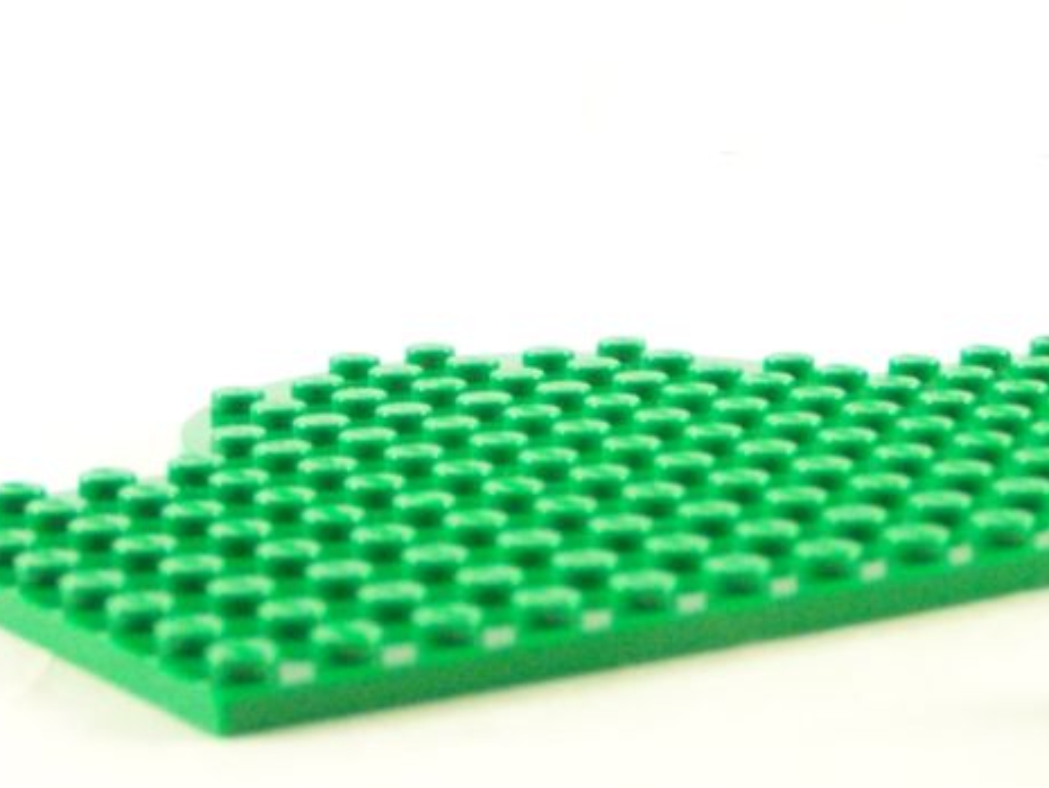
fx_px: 4274
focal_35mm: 141
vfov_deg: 10.5
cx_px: 726
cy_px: 133
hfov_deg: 14.0
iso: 400
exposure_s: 1/60
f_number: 3.2
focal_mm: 10.7
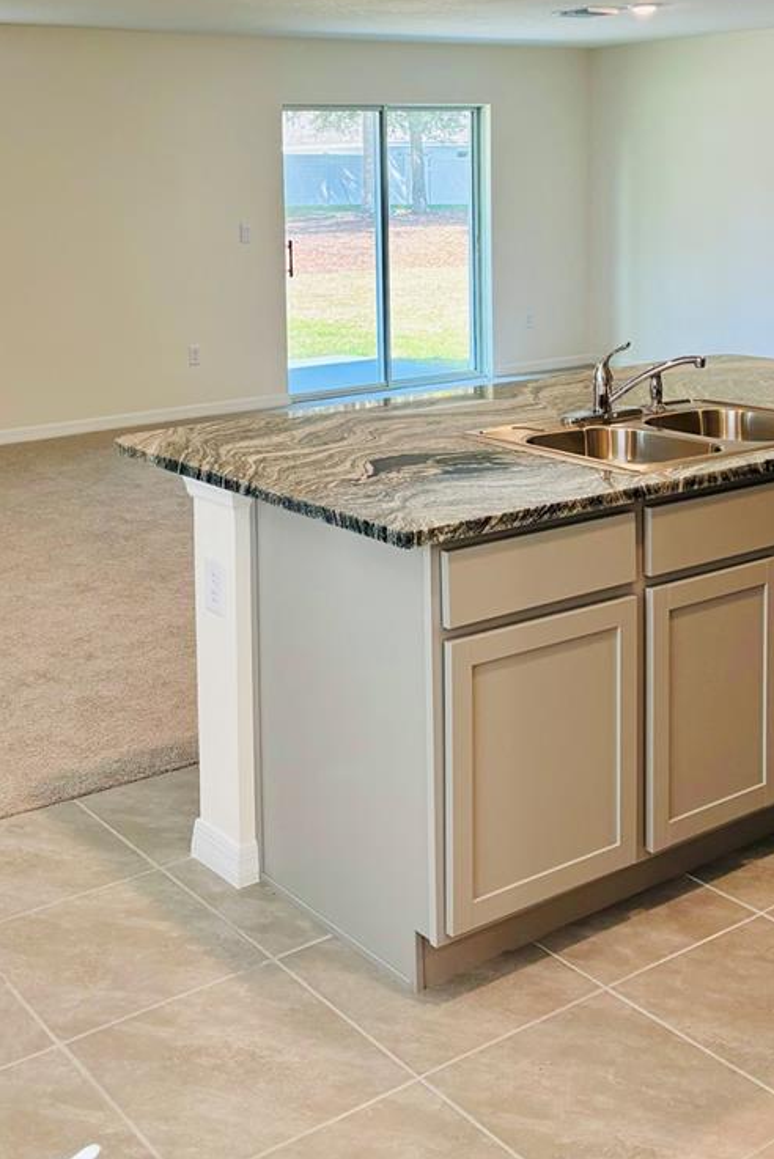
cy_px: 267
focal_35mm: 44
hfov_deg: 30.4
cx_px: 304
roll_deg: +2.2
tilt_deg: -5.1
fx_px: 1418
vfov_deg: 42.9
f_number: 1.6
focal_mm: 5.96
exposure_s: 1/120
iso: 80
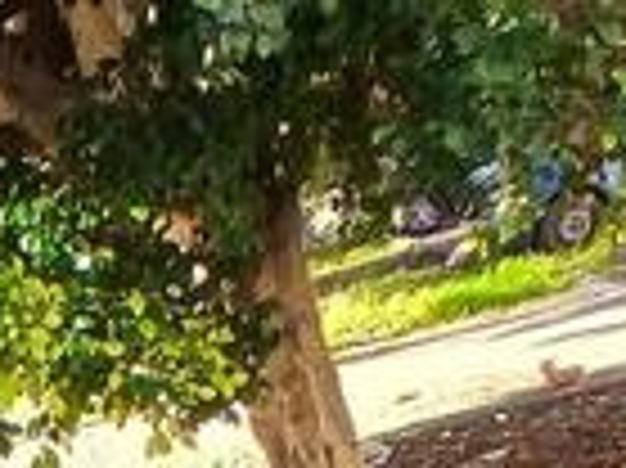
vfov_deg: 14.2
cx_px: -279
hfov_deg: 21.1
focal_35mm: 80
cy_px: 1028
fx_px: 1445
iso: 64
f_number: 2.2
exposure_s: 1/100
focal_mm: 1.4
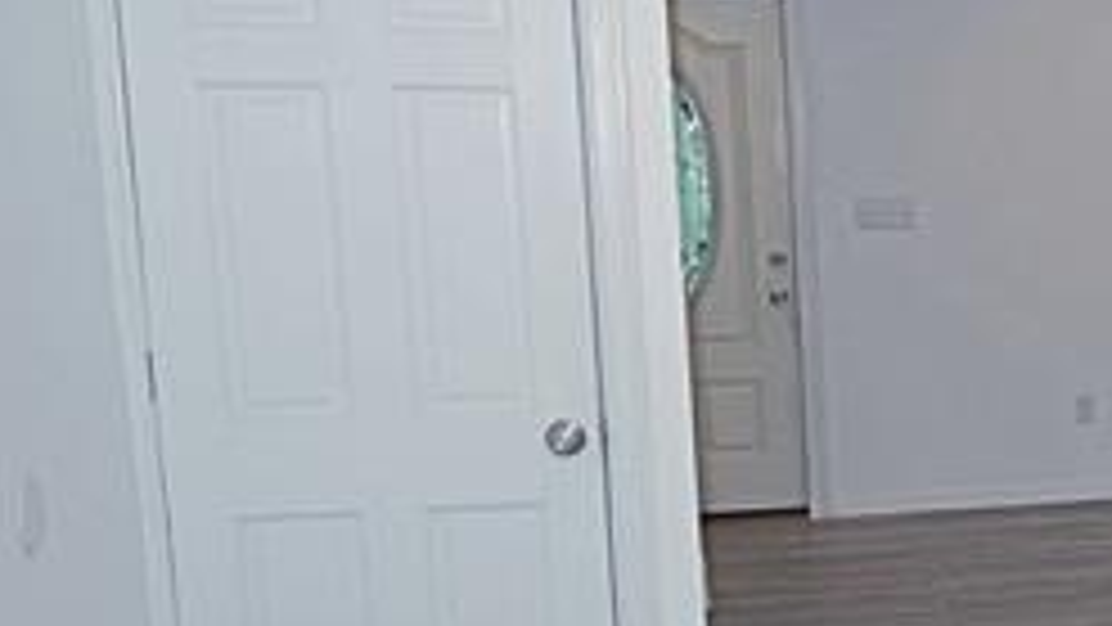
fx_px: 1917
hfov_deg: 25.4
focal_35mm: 65
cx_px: 1616
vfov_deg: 18.5
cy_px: 441
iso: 800
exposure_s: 1/125
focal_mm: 15
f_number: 7.1
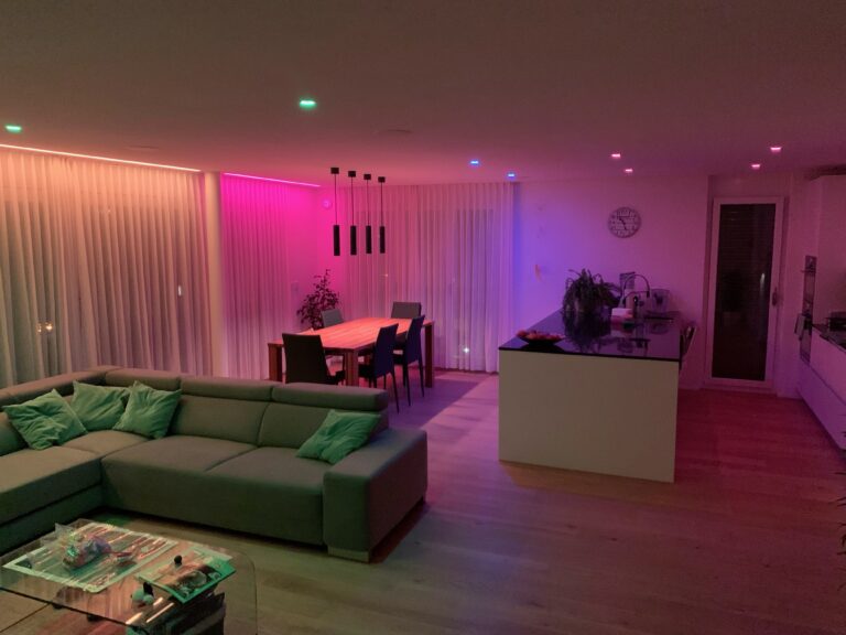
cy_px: 318
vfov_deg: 53.1
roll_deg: -0.6
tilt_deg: -6.6
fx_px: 635
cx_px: 423
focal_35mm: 26
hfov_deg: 67.3
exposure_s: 1/16
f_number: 1.8
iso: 1000
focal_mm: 4.25
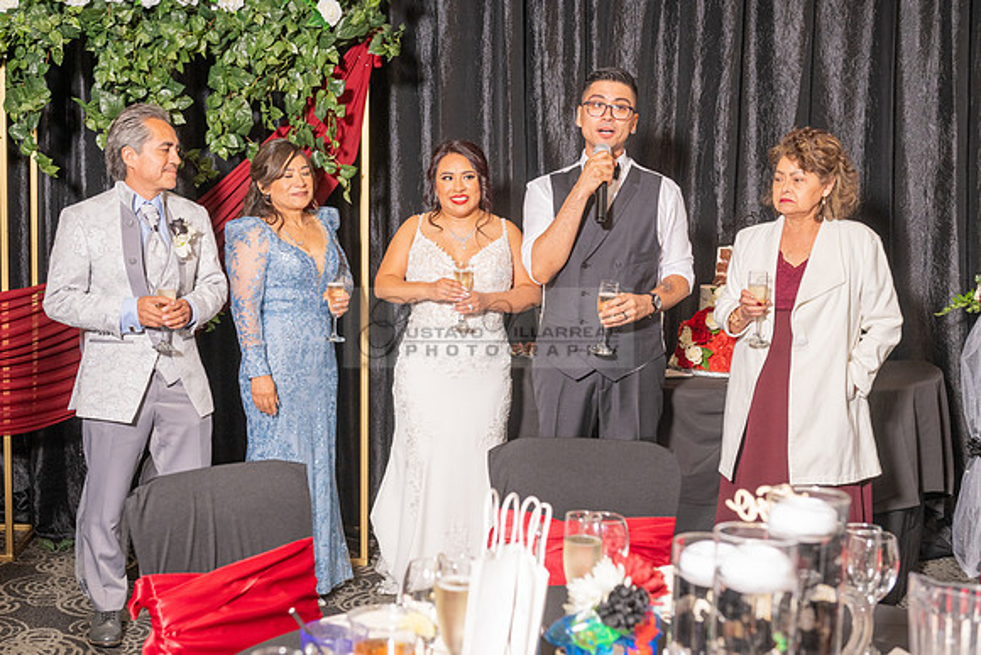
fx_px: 1374
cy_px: 347
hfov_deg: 39.2
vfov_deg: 26.8
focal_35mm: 50
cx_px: 419
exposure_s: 1/200
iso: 800
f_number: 4.5
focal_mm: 44
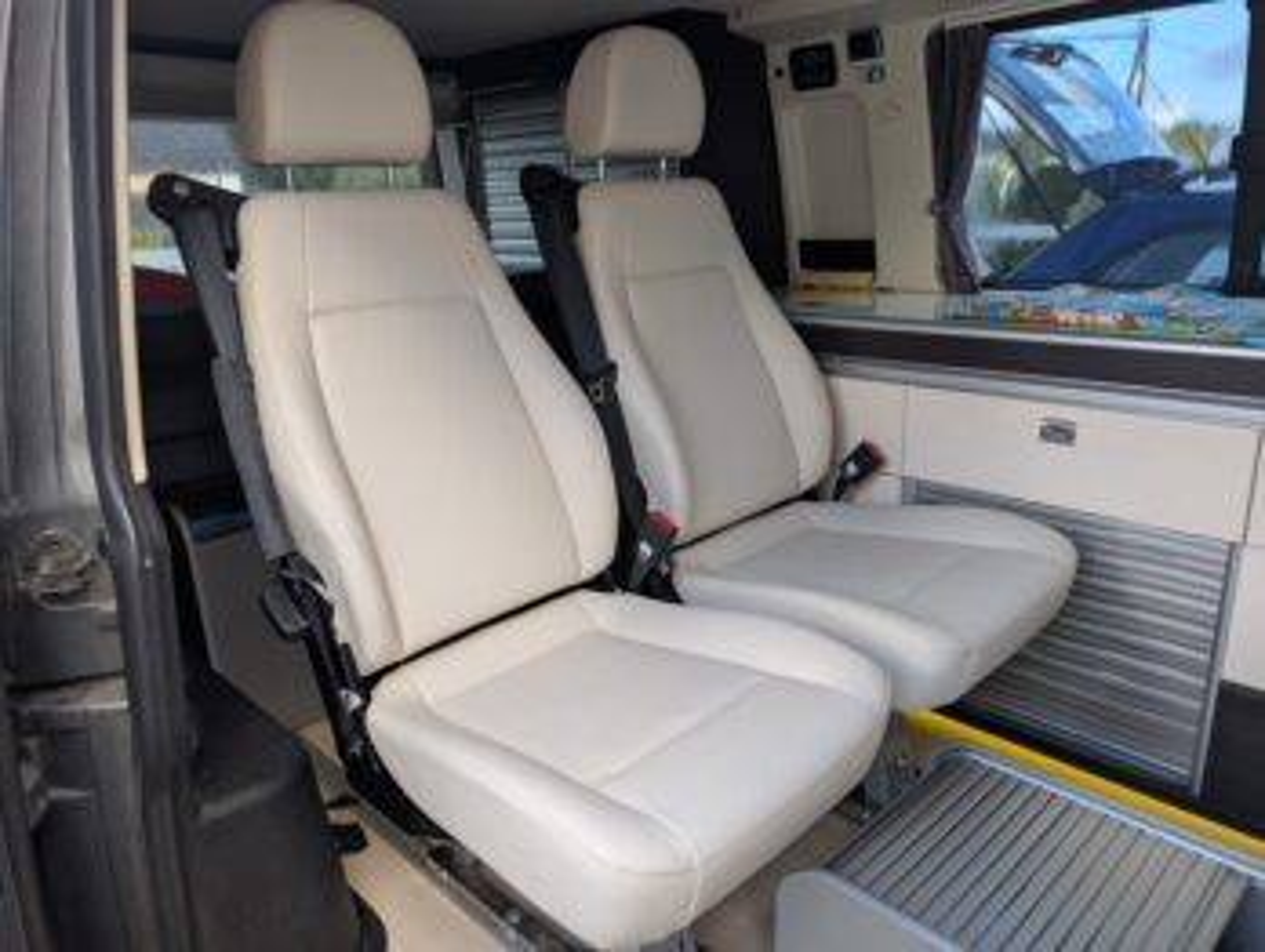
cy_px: 476
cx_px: 632
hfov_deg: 71.5
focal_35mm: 24
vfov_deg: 56.9
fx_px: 878
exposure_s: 1/40.1
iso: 21
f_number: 1.68
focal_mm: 6.9
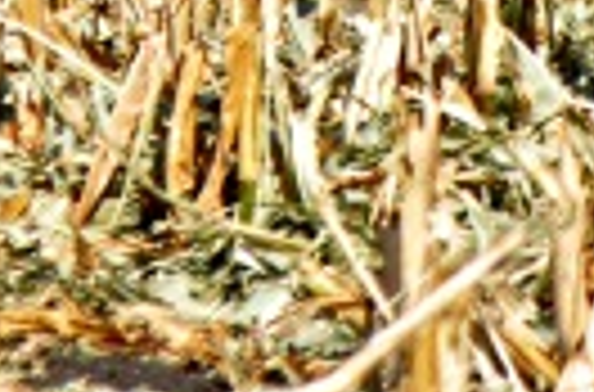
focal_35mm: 376
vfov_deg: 3.6
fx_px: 6187
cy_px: -439
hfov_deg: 5.5
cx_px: 117
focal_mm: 55
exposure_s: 1/500
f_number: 11
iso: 200
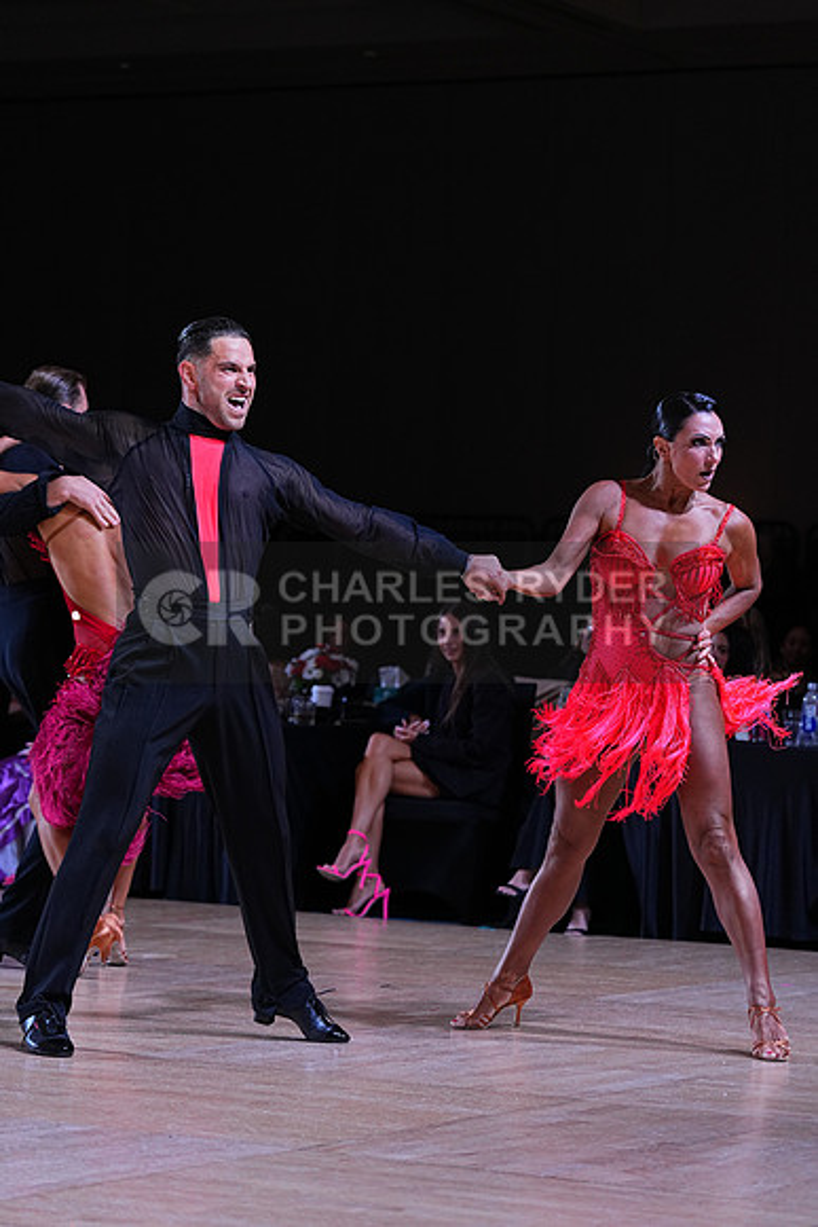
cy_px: 614
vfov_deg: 19.5
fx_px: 3576
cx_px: 409
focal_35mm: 105
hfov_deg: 13.0
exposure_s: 1/500
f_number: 4
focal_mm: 105
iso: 1250
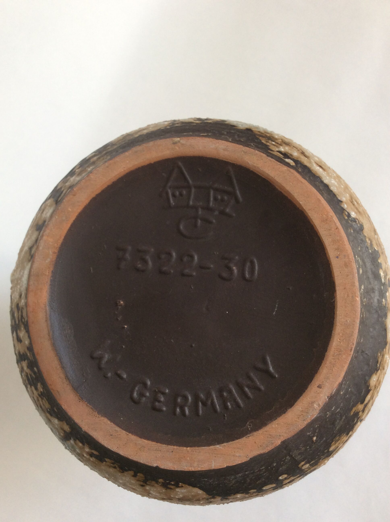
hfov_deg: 44.1
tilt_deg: -79.8
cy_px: 261
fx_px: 482
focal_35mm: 32
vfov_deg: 56.9
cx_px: 195
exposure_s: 1/25
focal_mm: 3.3
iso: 40
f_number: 2.4
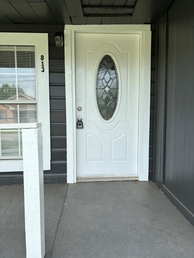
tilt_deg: -3.9
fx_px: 194
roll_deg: +1.0
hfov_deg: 53.1
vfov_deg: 67.3
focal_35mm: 26
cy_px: 129
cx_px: 97
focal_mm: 5.96
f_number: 1.6
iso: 50
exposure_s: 1/1064
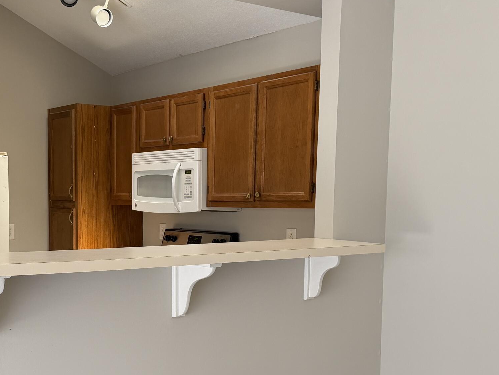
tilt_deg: -4.4
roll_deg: +0.2
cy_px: 249
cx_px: 140
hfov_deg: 38.9
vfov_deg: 30.1
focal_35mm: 48
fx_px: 692
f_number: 1.78
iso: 200
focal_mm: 6.76
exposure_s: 1/121
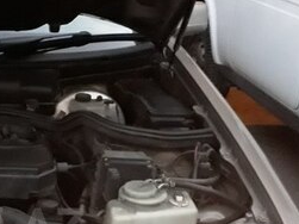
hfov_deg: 25.3
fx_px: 613
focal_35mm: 71
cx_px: -38
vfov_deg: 20.1
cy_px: 226
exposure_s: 1/10
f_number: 1.7
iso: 800
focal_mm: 3.71
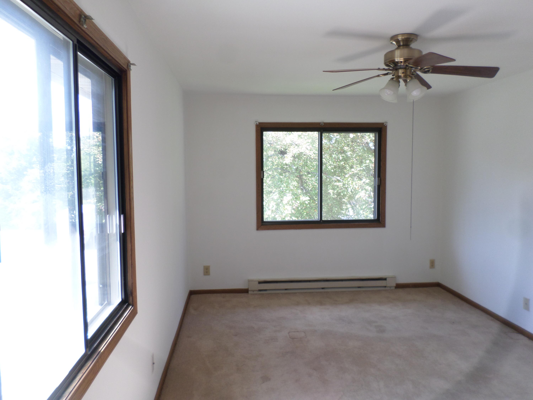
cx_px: 266
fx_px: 385
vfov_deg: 54.9
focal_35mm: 25
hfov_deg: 69.4
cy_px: 200
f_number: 2.5
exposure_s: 1/45
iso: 80
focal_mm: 4.5
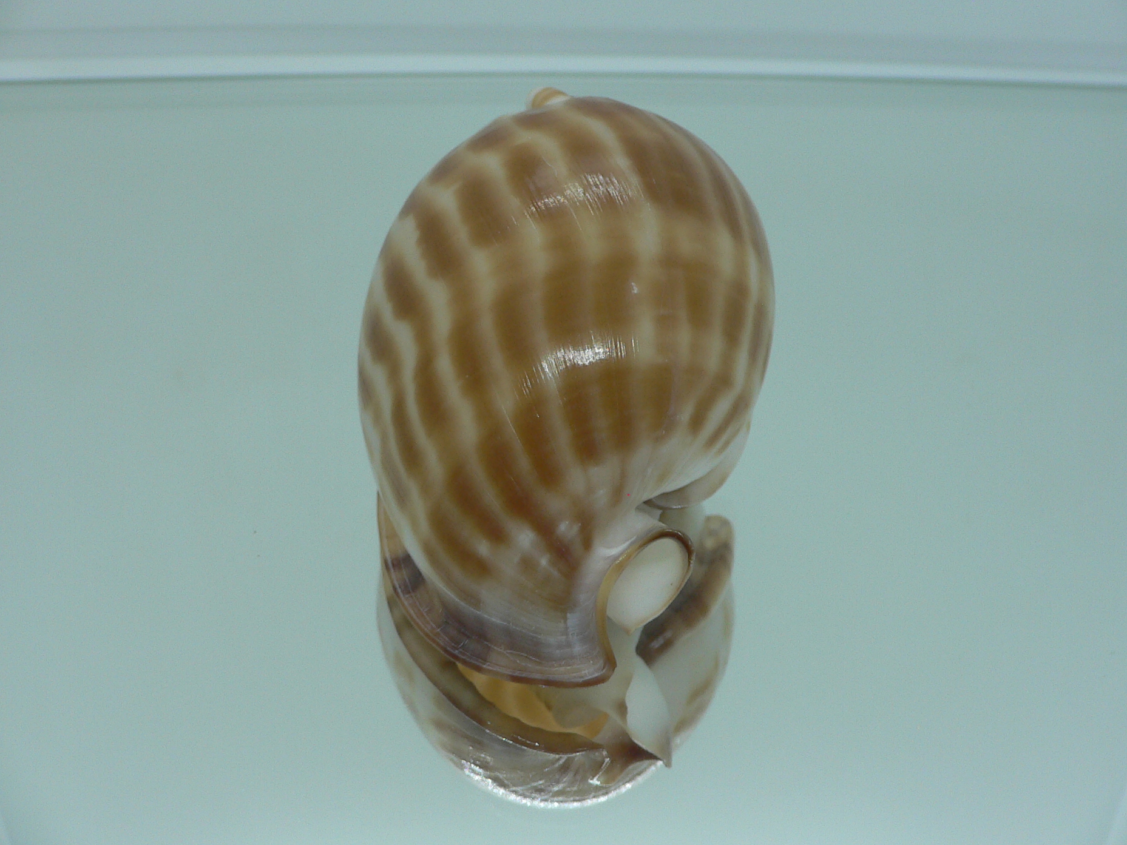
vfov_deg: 37.7
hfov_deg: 49.0
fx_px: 1237
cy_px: 405
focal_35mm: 38
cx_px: 560
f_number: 2.8
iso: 80
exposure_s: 1/60
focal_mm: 4.6
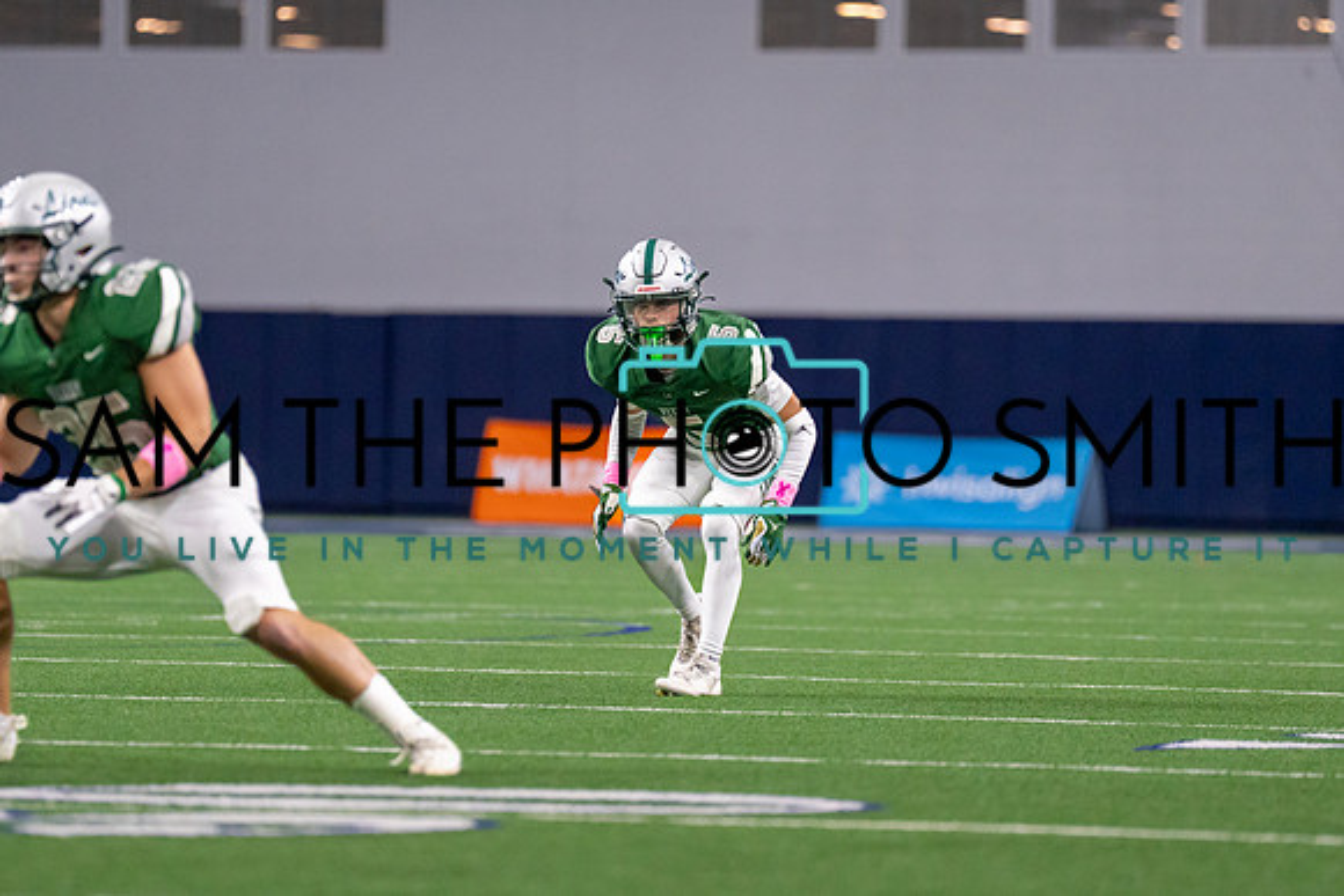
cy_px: 366
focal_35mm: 339
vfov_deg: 4.1
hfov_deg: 6.1
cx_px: 649
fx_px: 12662
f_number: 2.8
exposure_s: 1/1000
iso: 2000
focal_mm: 200
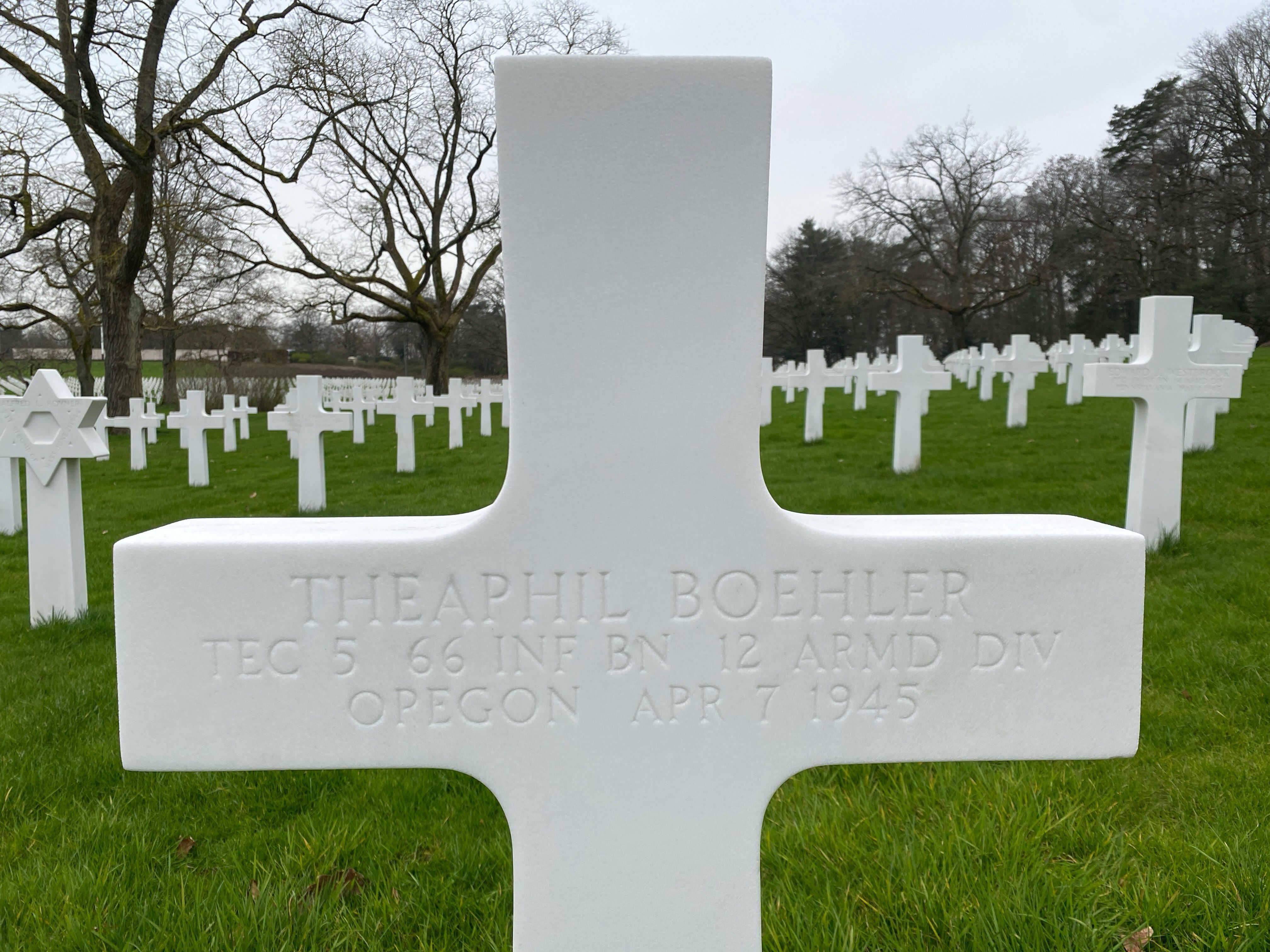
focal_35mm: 26
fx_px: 954
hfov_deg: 67.3
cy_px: 476
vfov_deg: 53.1
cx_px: 635
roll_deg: -1.0
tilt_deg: -5.8
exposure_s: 1/799
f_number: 1.8
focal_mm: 4.25
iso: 32
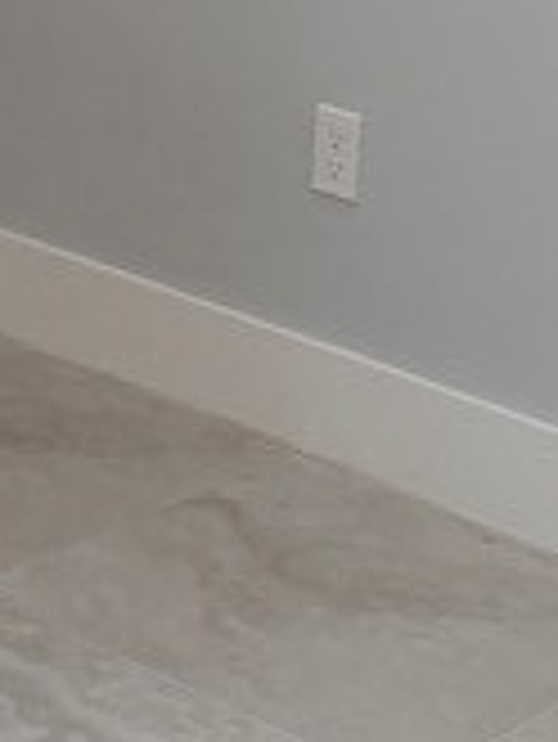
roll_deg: -3.3
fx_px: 3198
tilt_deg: -8.0
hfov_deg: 9.8
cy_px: -364
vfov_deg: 12.6
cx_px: -94
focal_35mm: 149
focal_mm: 6.76
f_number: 1.78
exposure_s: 1/208
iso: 160
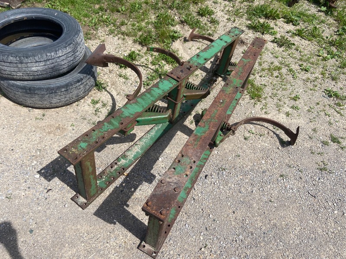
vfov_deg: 53.1
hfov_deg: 67.3
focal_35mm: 26
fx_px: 260
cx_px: 173
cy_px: 130
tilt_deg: -49.8
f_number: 1.8
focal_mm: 4.25
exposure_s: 1/3497
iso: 32
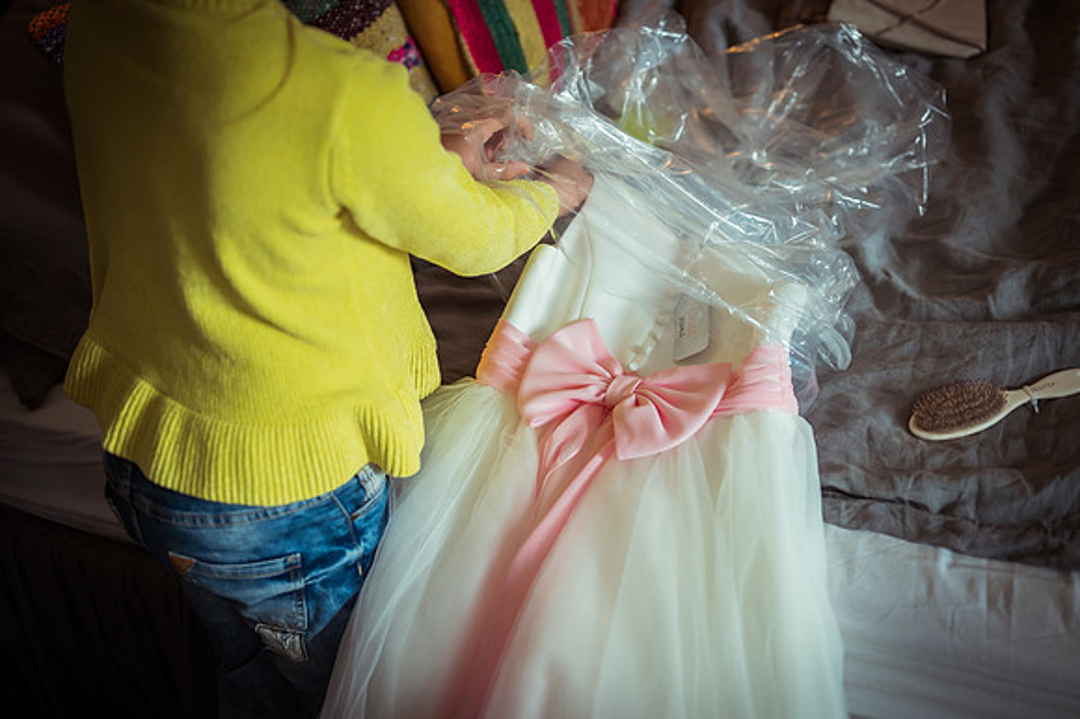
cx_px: 540
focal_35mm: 50
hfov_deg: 39.6
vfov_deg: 27.0
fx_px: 1499
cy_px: 360
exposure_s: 1/500
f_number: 2.2
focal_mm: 50
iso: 1800
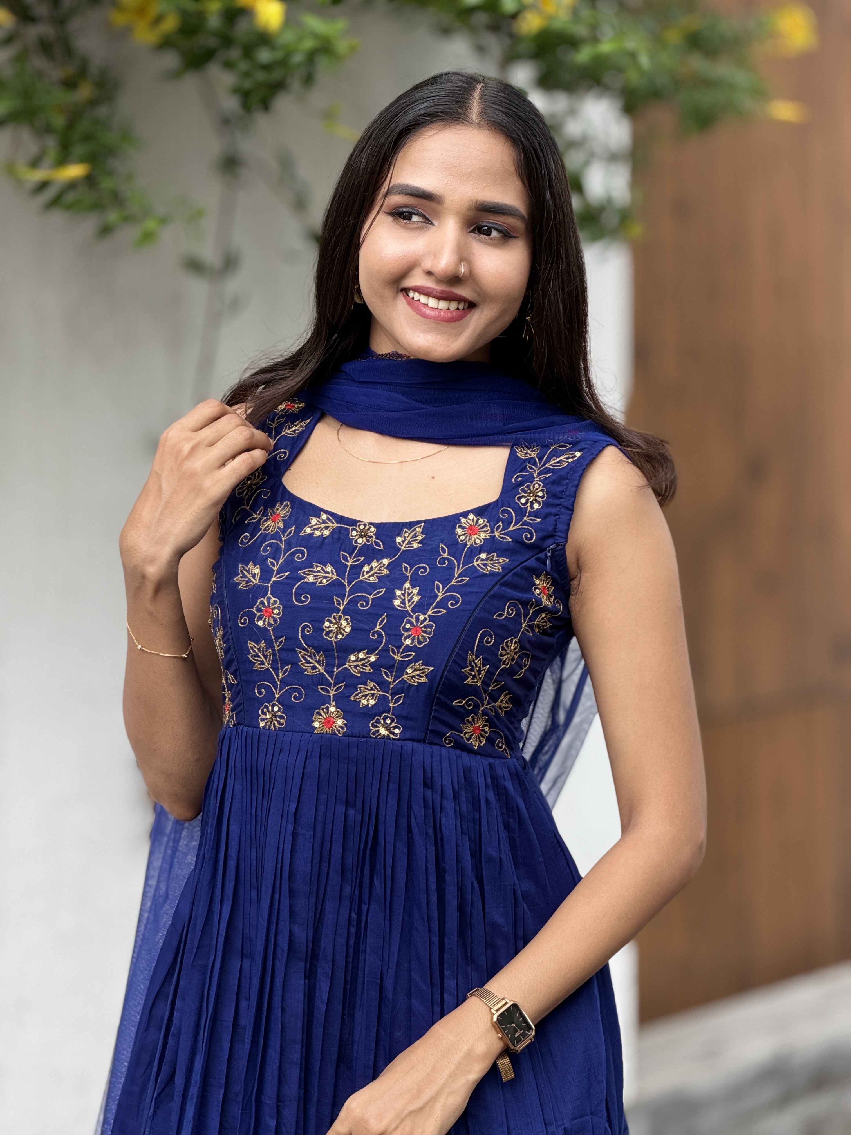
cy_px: 568
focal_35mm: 100
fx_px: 3278
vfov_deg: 19.6
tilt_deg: -4.9
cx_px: 426
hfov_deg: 14.8
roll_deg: +0.0
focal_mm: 16.89
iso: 125
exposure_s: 1/121
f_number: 2.8
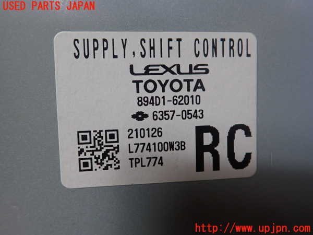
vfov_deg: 46.8
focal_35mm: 30
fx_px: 271
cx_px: 156
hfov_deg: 60.0
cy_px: 118
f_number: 2.3
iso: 320
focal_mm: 5.5
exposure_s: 1/125
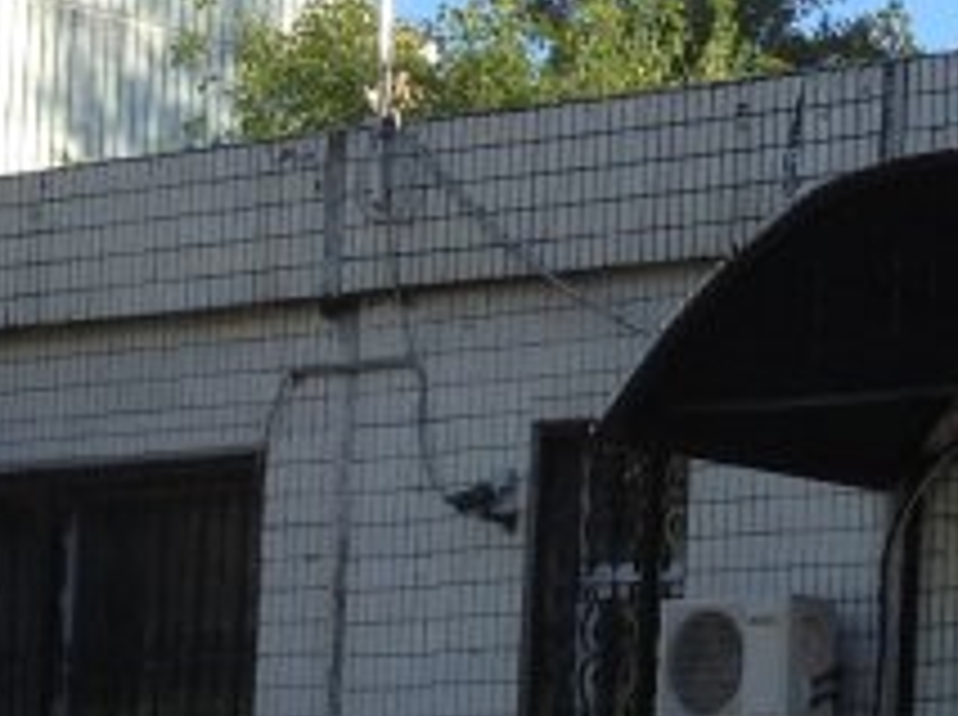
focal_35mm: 159
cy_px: 657
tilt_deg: +5.9
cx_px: 1619
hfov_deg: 11.7
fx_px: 4393
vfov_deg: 9.3
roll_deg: -2.2
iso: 50
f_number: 2.4
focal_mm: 4.12
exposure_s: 1/678
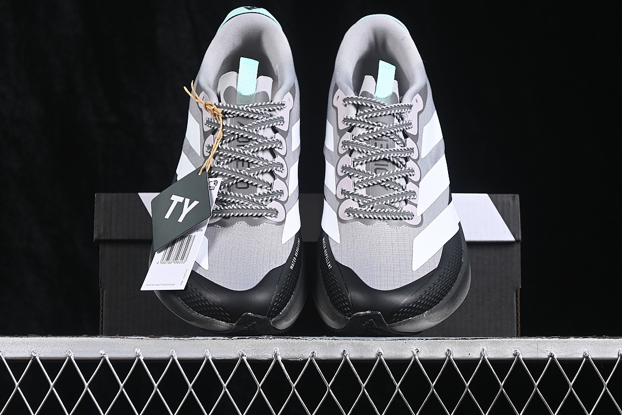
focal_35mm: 75
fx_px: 1296
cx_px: 311
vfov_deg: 18.2
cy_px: 208
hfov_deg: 27.0
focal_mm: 50
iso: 160
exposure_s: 1/60
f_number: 6.3
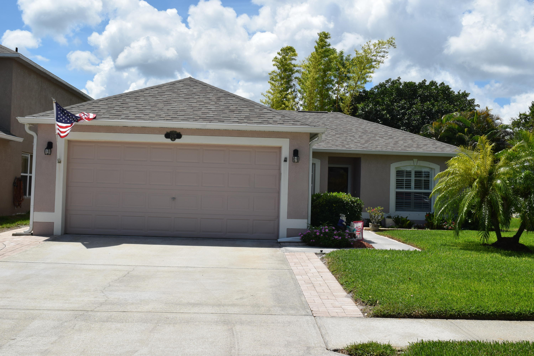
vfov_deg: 34.2
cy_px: 178
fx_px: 578
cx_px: 267
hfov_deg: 49.6
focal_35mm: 39
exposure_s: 1/500
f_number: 11
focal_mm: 26
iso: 200
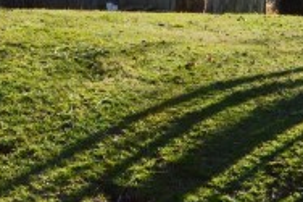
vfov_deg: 4.6
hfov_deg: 7.0
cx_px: -50
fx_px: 2472
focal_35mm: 294
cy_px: -61
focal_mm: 36
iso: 400
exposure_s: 1/400
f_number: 11
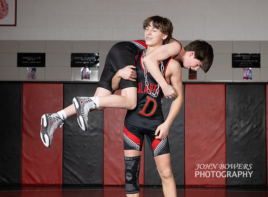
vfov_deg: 17.4
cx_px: 147
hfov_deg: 23.5
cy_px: 103
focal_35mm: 84
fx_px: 645
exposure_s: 1/100
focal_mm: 70
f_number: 4.5
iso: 200
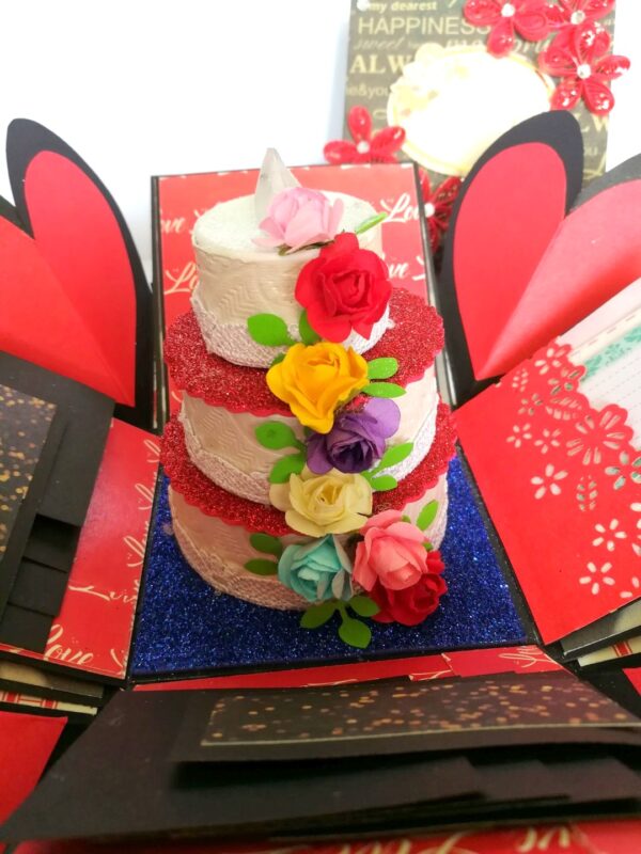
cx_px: 320
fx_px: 642
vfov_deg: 67.3
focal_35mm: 26
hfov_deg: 53.1
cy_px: 427
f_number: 2.2
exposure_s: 1/33.3
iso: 80
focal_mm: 3.83
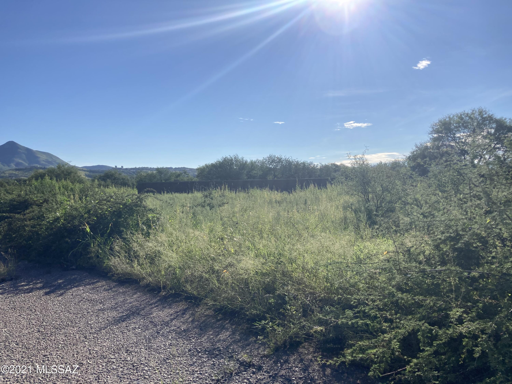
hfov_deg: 63.4
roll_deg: -1.9
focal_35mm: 28
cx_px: 256
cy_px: 192
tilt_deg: +1.5
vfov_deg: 49.7
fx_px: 414
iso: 25
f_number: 1.8
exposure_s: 1/4808
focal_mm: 3.99
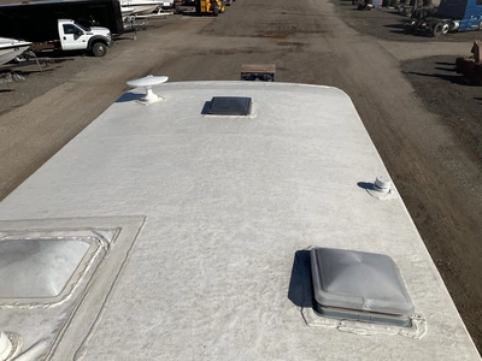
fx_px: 404
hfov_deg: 61.7
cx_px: 241
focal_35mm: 29
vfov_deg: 48.2
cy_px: 180
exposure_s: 1/5814
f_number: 1.8
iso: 25
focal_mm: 3
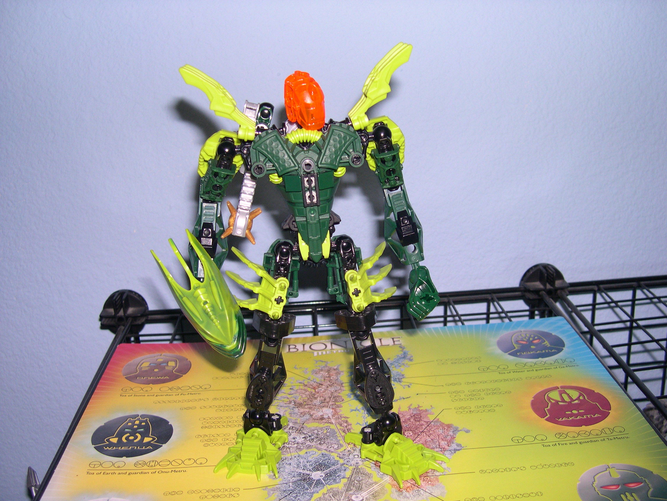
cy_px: 250
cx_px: 334
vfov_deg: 37.7
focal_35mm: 38
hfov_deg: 49.0
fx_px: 732
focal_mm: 8
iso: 100
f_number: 2.8
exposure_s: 1/60
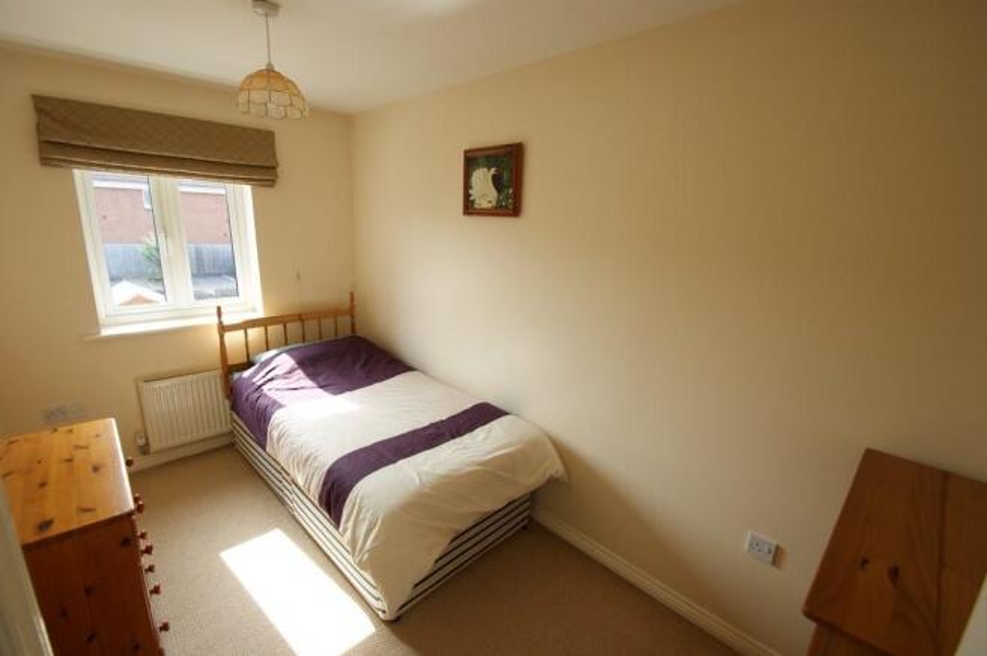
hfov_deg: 100.4
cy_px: 328
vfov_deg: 77.2
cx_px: 494
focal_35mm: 15
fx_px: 411
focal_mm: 10
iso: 100
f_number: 4.5
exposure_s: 1/40
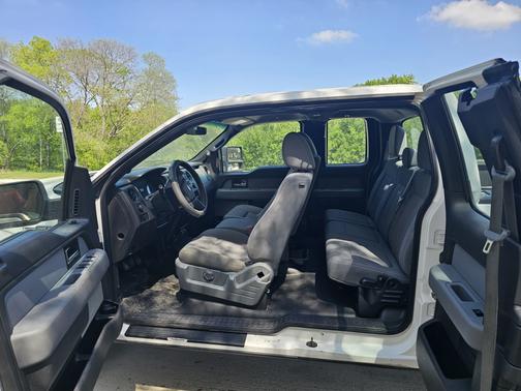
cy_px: 196
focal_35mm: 23
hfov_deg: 73.9
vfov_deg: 58.9
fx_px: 346
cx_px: 260
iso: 10
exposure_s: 1/207
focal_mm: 6.3
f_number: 1.7
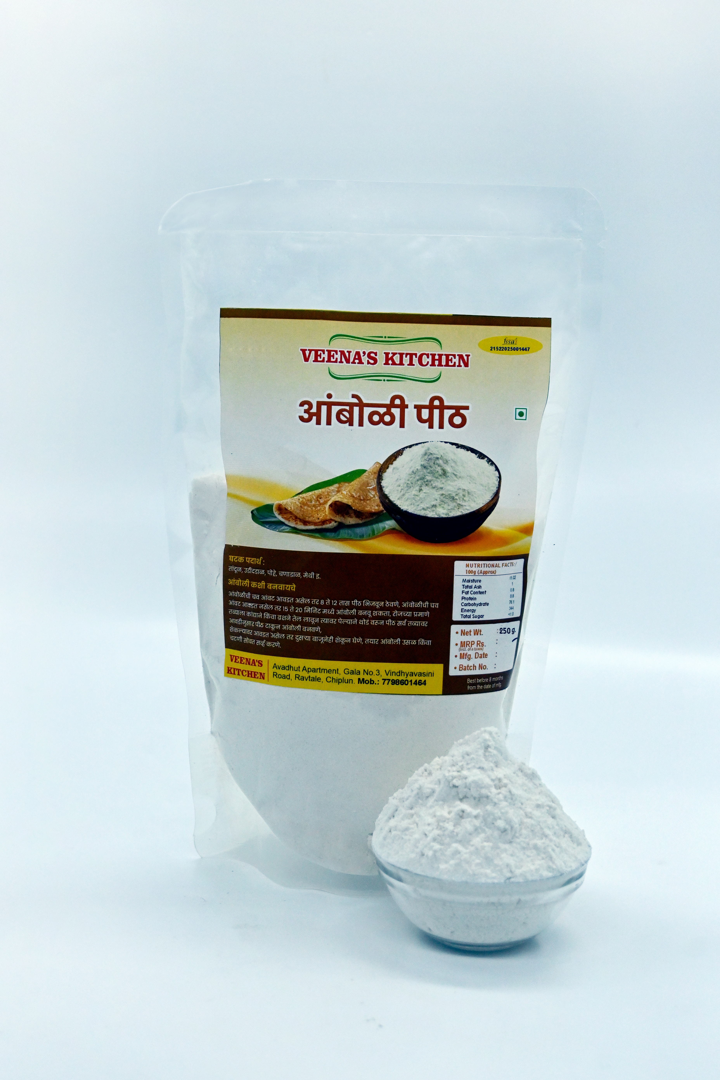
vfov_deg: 36.9
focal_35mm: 54
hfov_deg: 25.1
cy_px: 540
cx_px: 360
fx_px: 1620
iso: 640
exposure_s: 1/2500
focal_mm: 36
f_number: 5.6
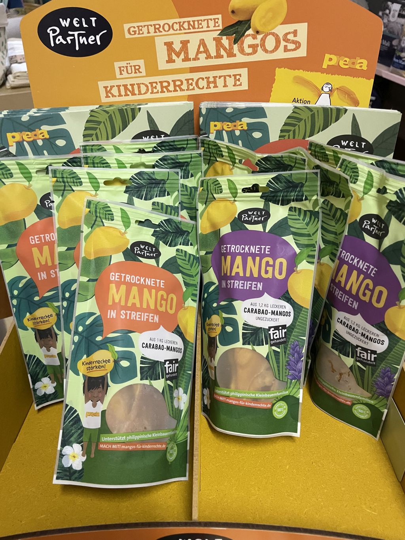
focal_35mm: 26
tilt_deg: -39.9
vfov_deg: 67.3
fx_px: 406
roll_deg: +0.0
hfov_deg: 53.1
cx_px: 202
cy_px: 270
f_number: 1.6
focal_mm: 4.2
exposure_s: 1/50
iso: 320
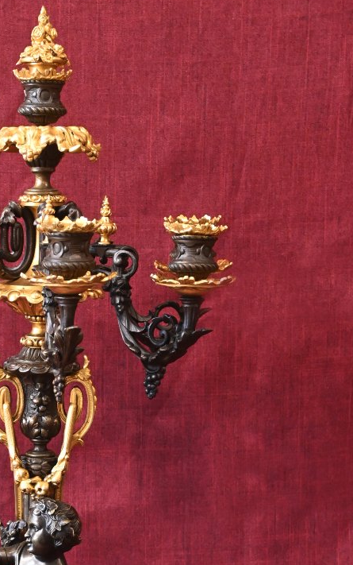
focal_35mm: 98
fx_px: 1507
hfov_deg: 13.3
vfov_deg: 21.0
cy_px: 427
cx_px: 42
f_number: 5.6
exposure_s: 1/60
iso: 3600
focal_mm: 38
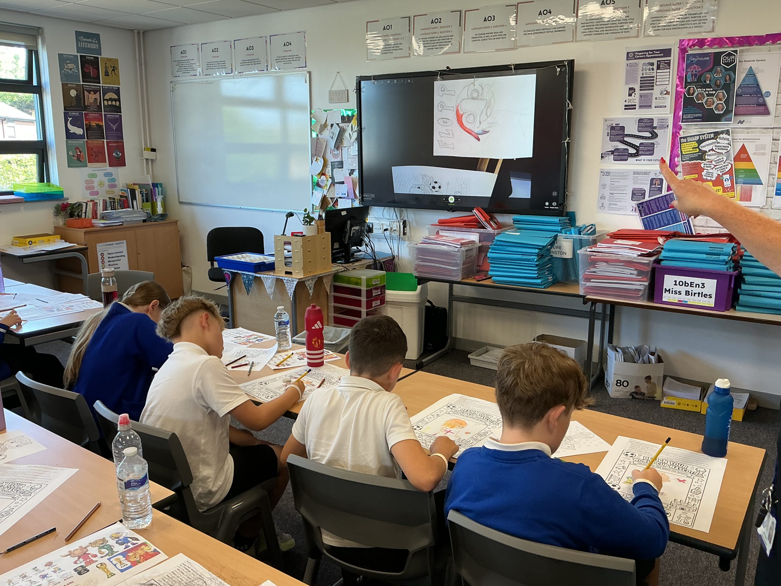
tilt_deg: -12.7
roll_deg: +0.1
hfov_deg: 61.7
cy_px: 293
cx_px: 390
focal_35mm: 29
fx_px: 654
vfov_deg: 48.2
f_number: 1.8
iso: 50
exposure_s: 1/60
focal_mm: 3
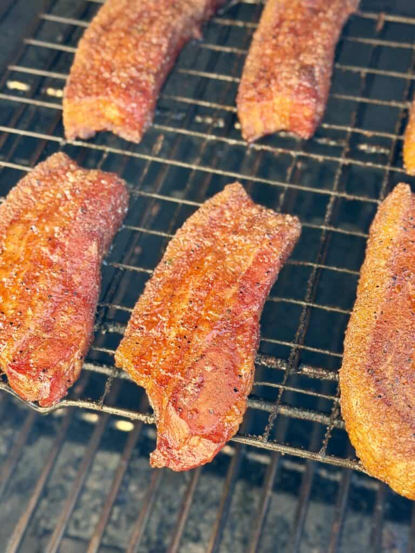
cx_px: 208
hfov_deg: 30.3
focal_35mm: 48
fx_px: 767
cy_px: 276
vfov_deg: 39.7
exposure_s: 1/121
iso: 80
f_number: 1.78
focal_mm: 6.76
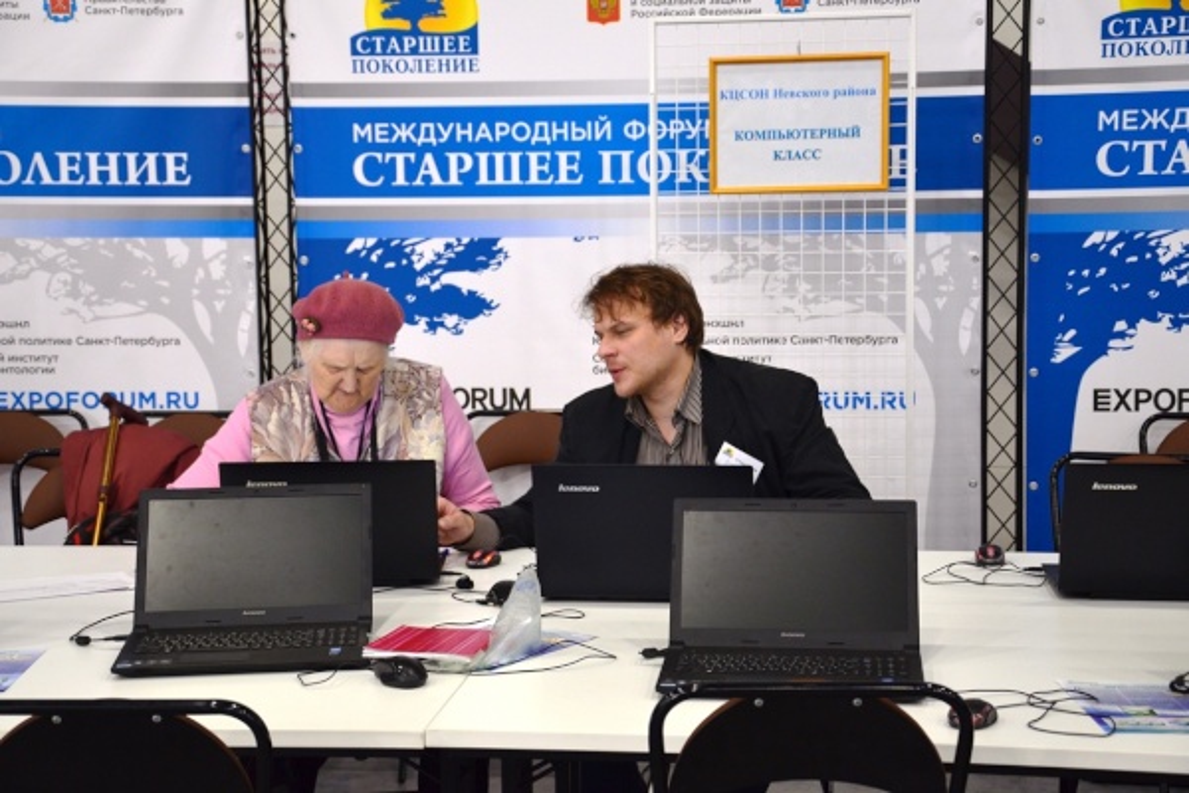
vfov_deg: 18.9
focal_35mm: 72
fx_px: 2378
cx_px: 594
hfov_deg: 28.1
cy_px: 396
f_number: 4.8
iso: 800
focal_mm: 48
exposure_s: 1/25
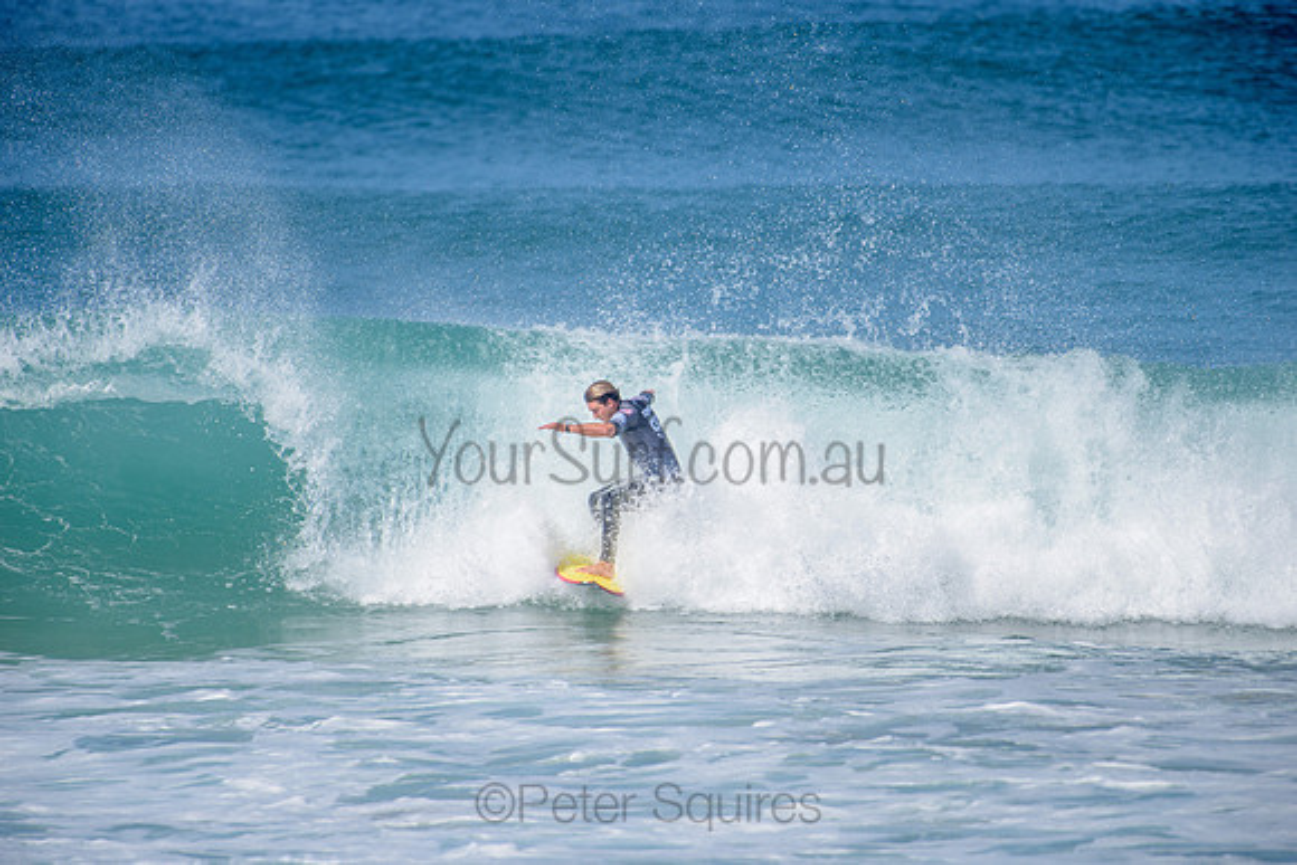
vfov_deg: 2.8
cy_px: 432
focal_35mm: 500
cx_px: 648
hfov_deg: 4.1
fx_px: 18017
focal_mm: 500
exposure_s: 1/2000
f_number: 5.6
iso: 160
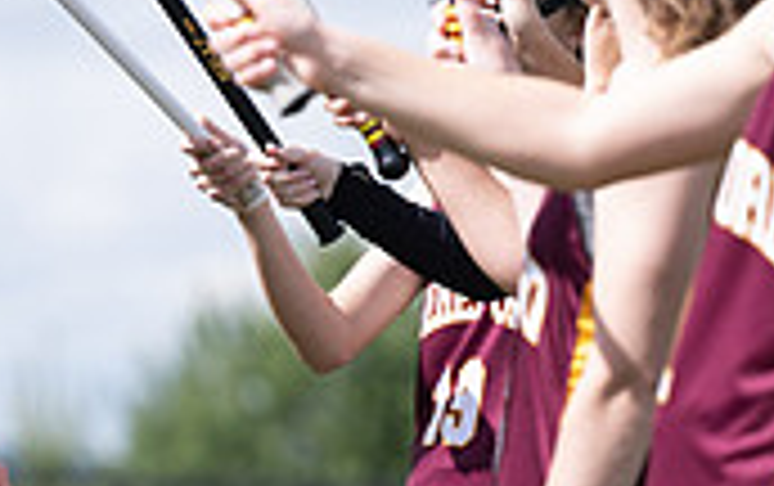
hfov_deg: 3.8
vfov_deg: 2.4
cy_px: 187
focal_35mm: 550
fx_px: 11617
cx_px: -207
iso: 250
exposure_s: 1/2000
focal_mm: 160
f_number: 3.5
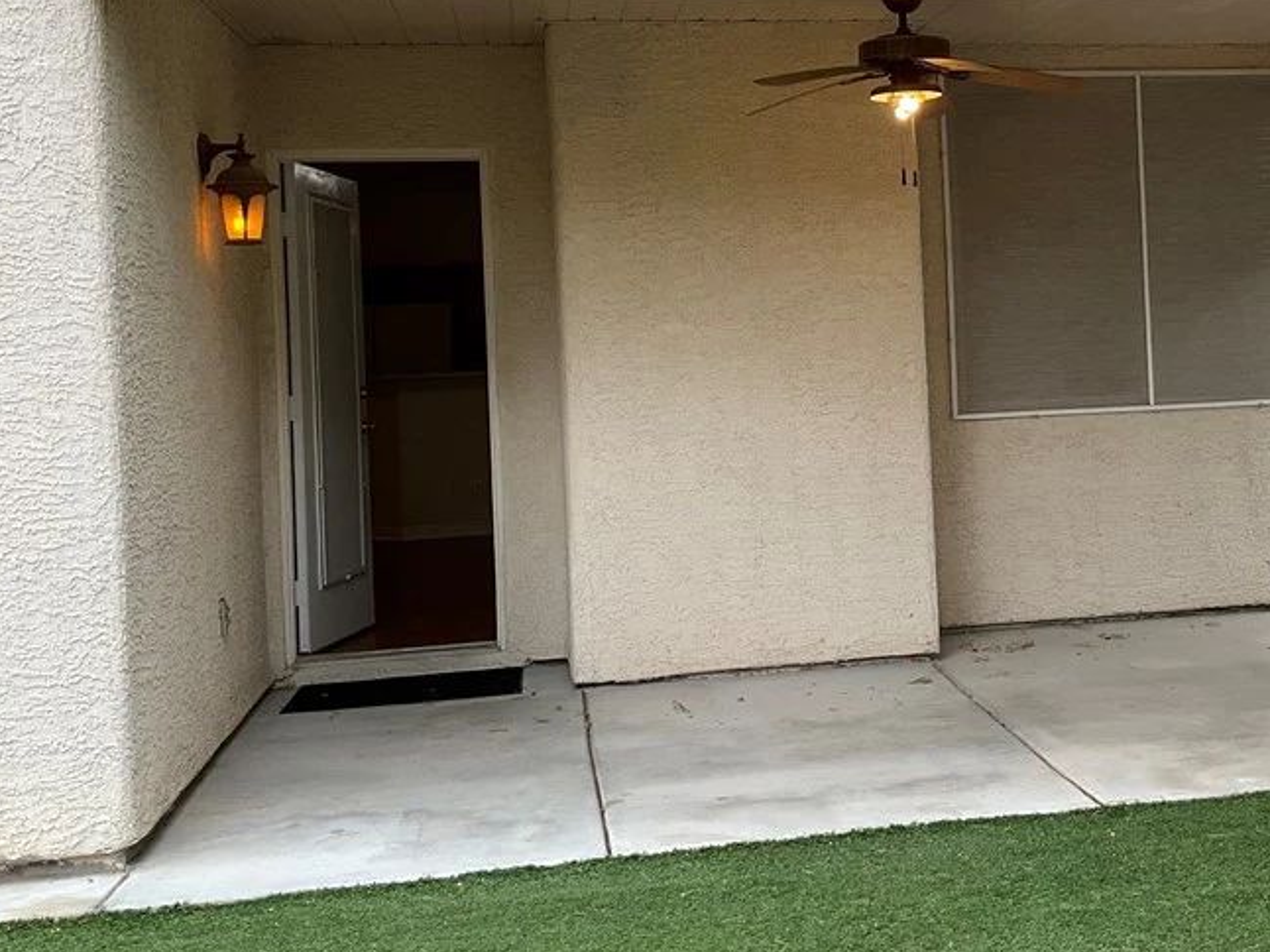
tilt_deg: -0.2
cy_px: 338
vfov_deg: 31.3
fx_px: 1687
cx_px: 895
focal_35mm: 46
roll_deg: +1.8
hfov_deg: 40.5
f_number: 1.8
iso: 16
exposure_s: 1/176
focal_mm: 3
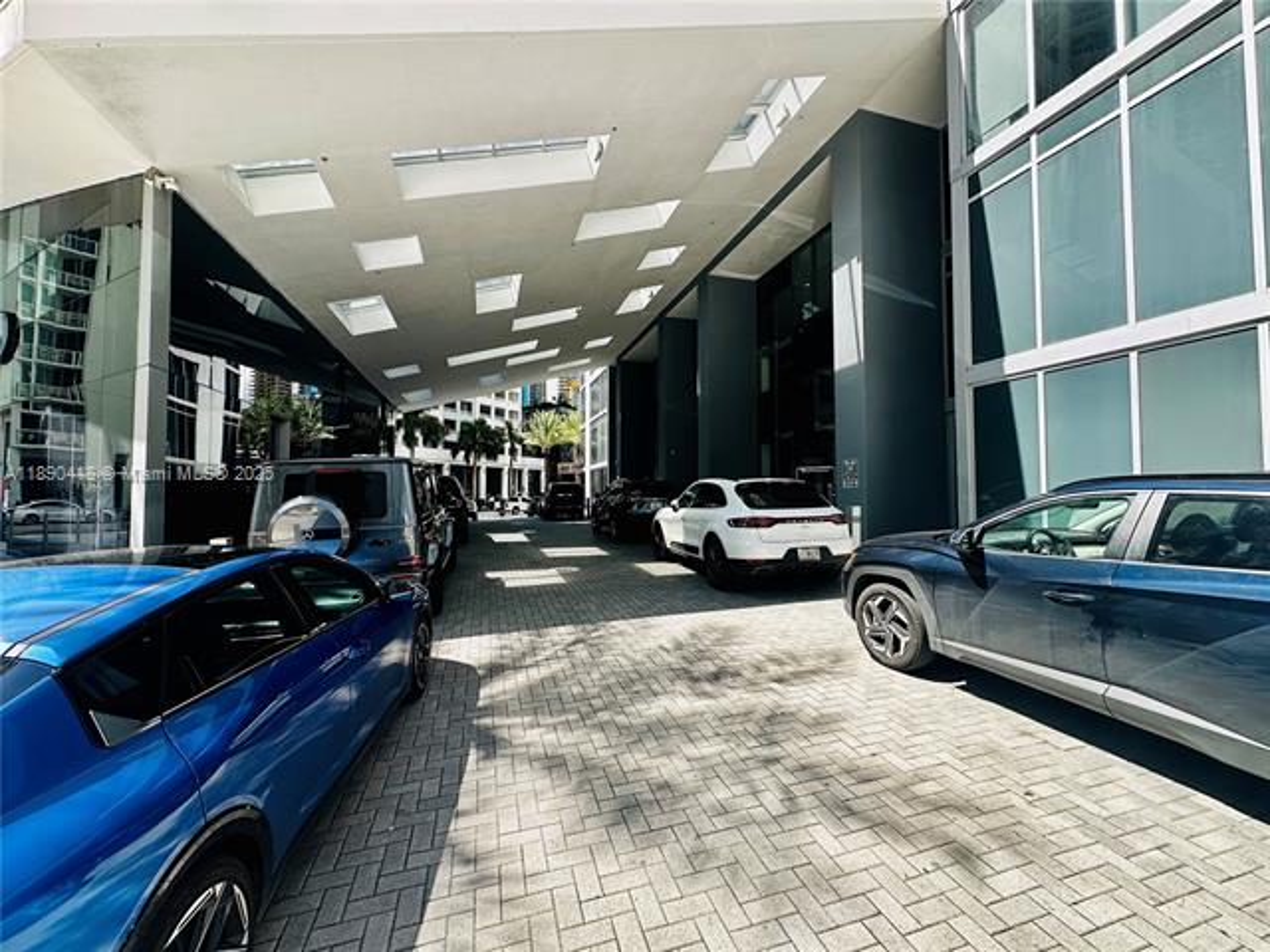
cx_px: 635
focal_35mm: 14
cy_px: 476
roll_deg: -0.3
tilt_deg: +2.0
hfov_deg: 102.1
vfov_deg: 85.7
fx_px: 514
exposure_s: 1/385
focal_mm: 2.22
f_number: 2.2
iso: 40
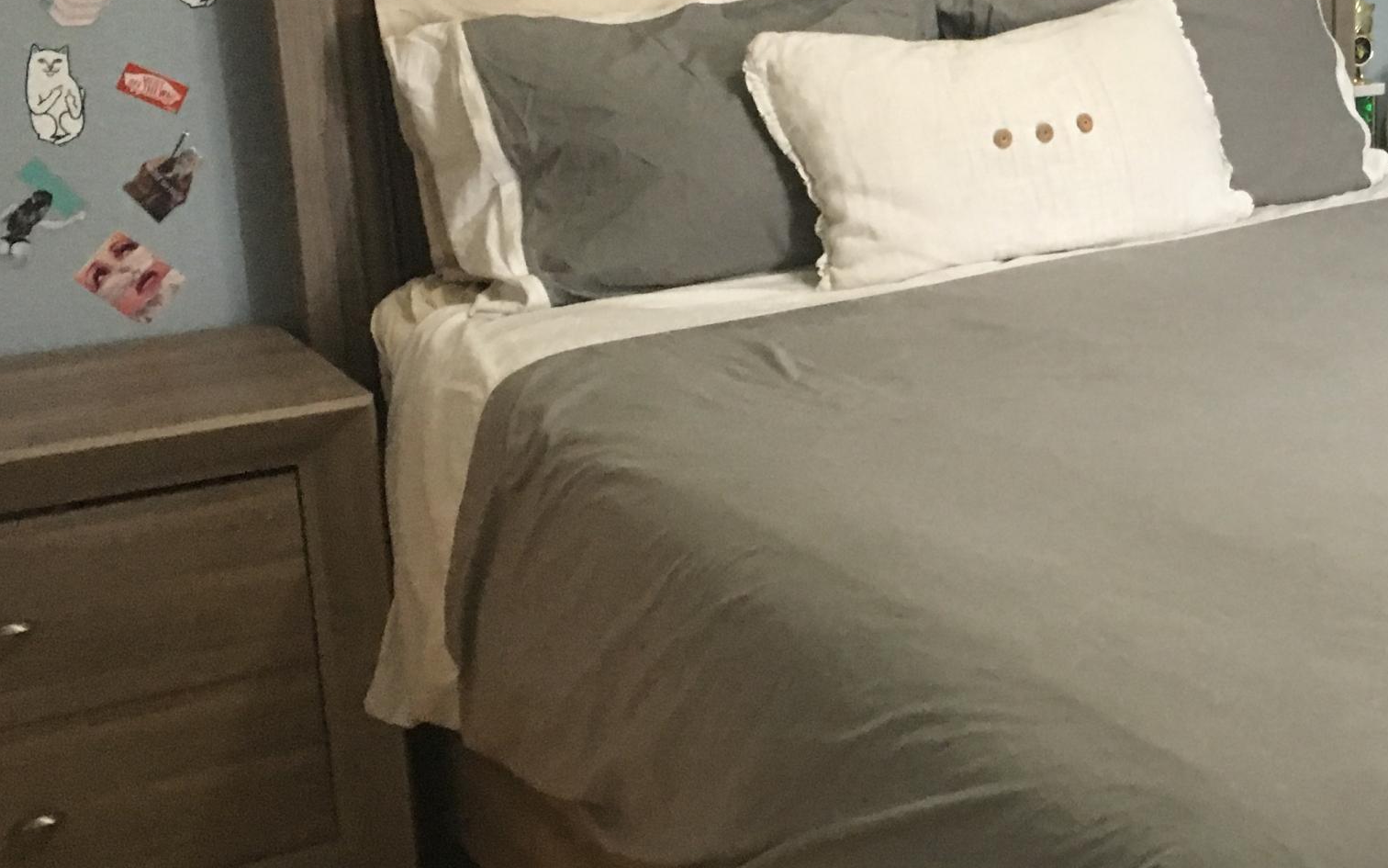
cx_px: 1303
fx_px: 2307
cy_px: 388
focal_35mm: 61
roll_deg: -0.2
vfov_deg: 21.3
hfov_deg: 31.6
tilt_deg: -15.3
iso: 200
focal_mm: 4.15
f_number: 2.2
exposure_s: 1/15
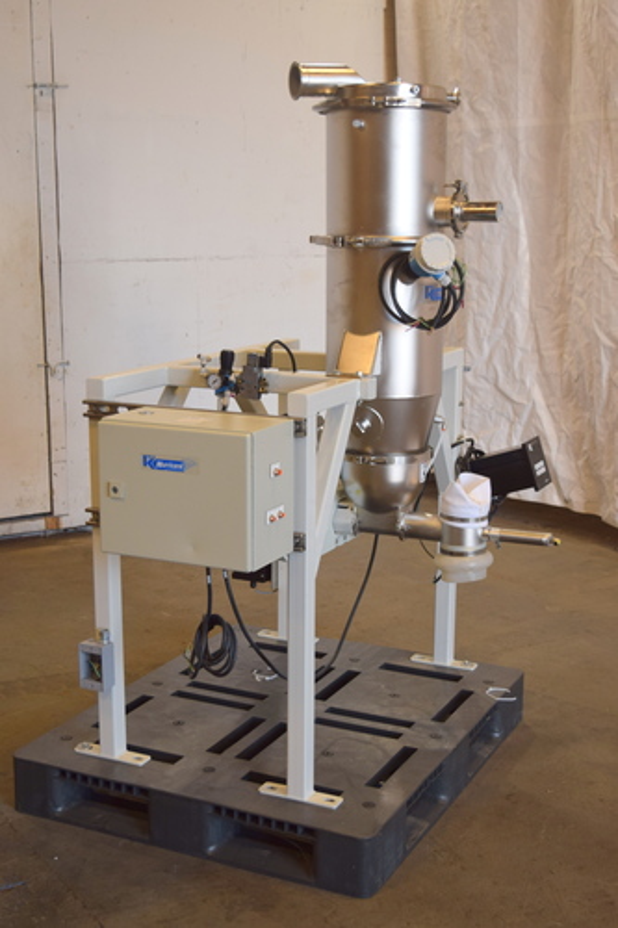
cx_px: 309
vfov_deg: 38.9
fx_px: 1314
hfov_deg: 26.5
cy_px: 464
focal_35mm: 51
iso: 400
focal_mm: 34
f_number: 4.5
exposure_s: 1/80
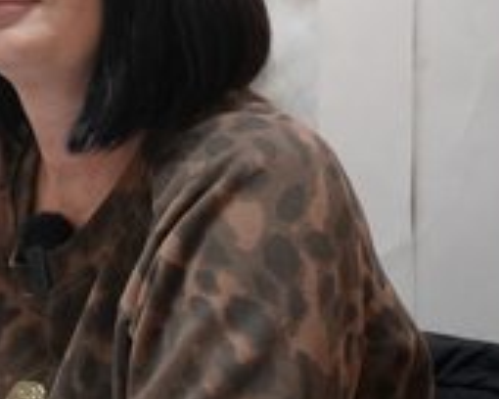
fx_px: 1433
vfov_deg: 15.8
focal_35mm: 97
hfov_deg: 19.0
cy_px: 98
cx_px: -53
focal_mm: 44
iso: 4000
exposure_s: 1/160
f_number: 4
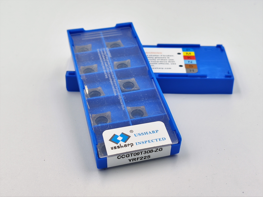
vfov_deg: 28.6
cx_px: 132
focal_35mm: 51
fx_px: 387
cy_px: 98
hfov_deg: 37.5
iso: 112
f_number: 1.75
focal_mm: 4.75
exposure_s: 1/120
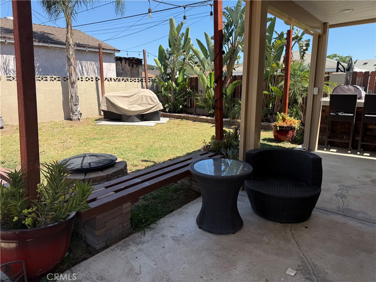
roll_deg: +0.1
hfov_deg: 71.6
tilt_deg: -10.5
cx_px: 188
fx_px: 261
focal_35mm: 24
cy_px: 141
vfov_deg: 56.8
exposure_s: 1/2110
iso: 80
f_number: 1.78
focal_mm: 6.76
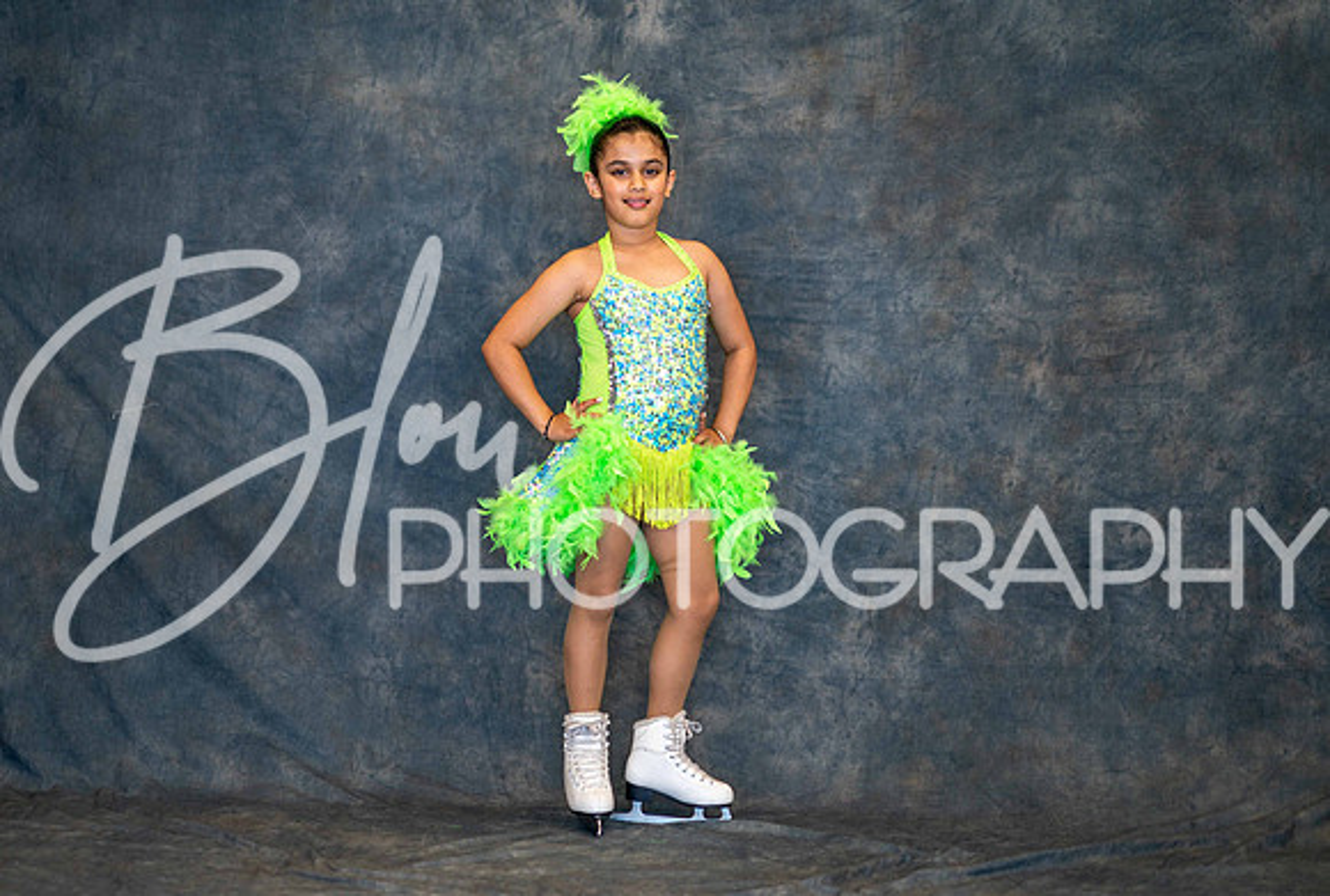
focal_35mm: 103
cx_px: 554
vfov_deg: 13.4
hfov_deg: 19.7
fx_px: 3822
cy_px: 359
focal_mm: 85
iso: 200
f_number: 1.6
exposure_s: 1/200
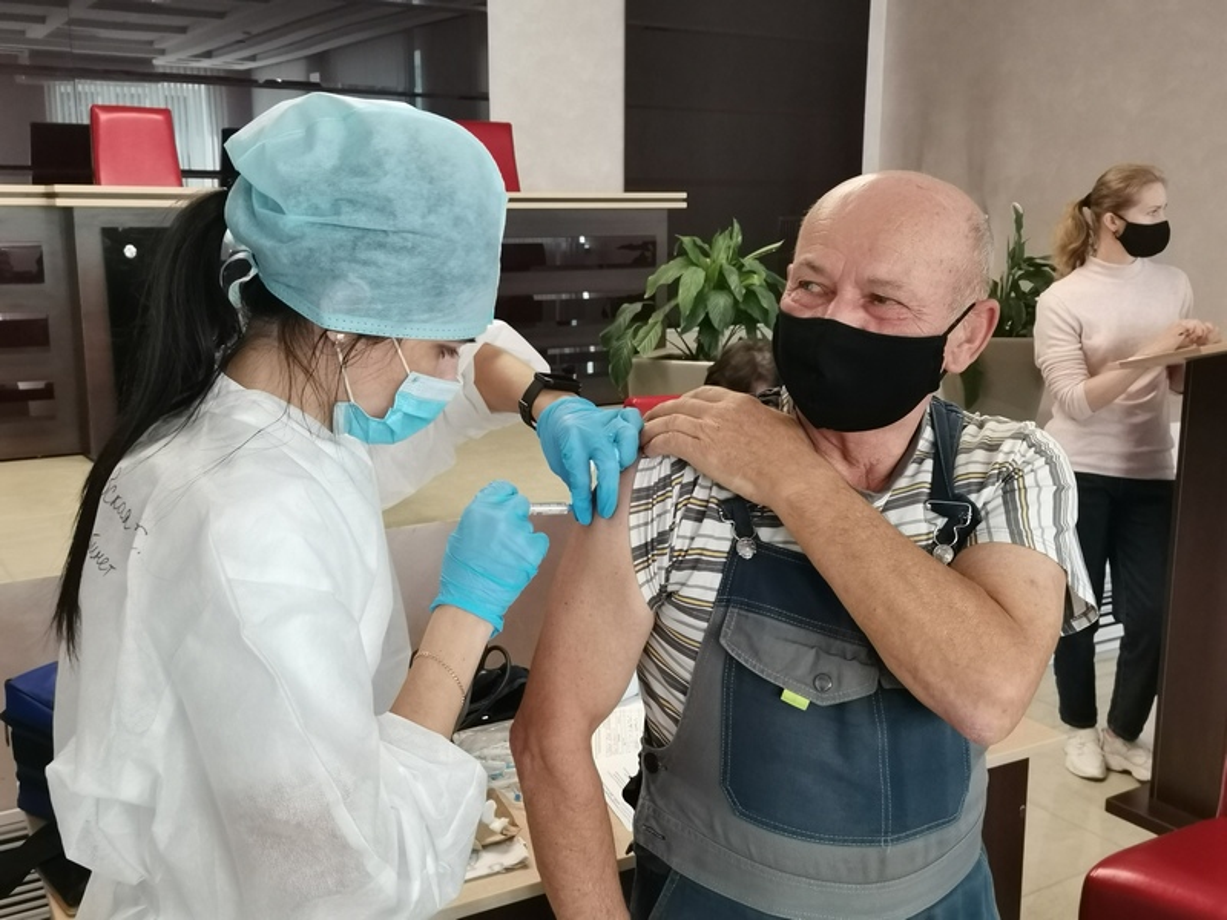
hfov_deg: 51.4
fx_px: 1276
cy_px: 460
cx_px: 614
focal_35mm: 36
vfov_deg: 39.7
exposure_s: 1/100
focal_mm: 4.75
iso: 320
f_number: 1.8
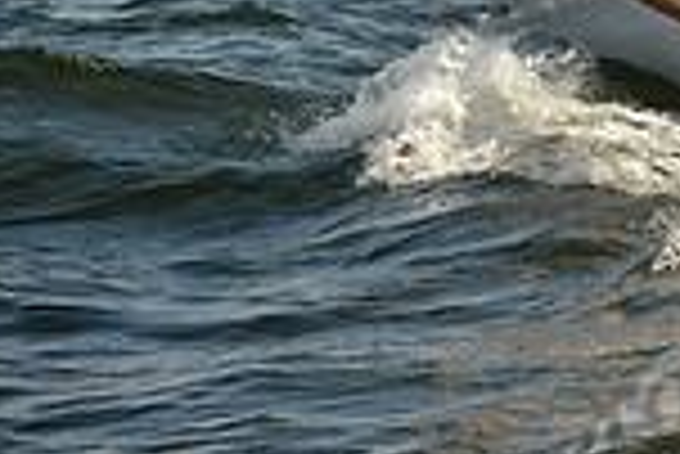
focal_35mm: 268
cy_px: -371
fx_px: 5067
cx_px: 1283
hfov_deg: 7.4
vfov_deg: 5.1
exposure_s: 1/1000
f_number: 7.1
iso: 500
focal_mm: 70
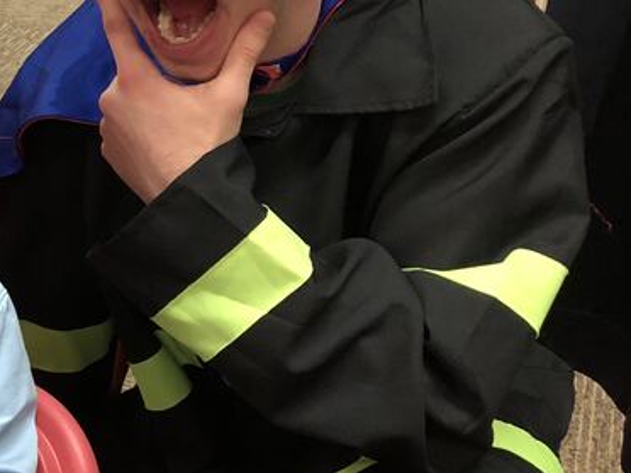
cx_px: -131
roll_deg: -1.3
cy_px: 229
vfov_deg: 18.9
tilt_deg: -26.2
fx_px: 1422
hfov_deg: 22.9
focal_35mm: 78
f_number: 1.8
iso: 64
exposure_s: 1/15
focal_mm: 3.99
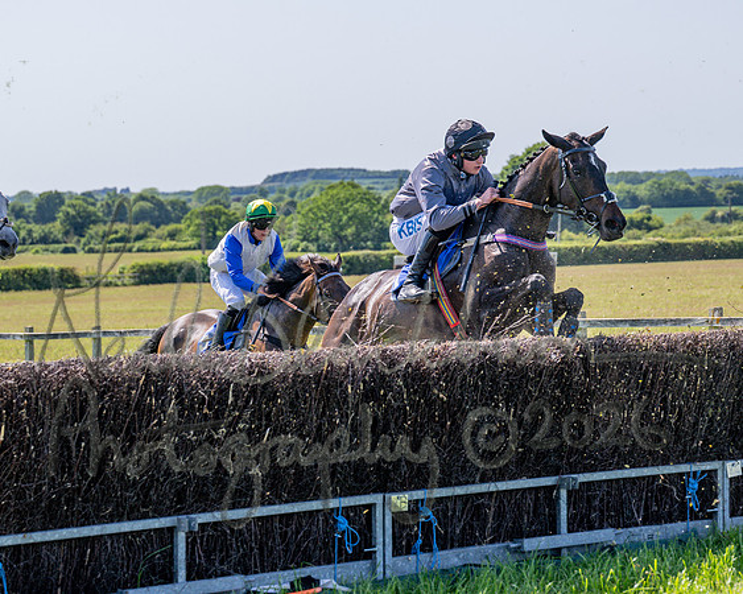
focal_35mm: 105
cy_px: 250
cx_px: 368
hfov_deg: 18.2
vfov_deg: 14.6
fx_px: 2318
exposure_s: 1/2000
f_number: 4
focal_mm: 70
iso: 200
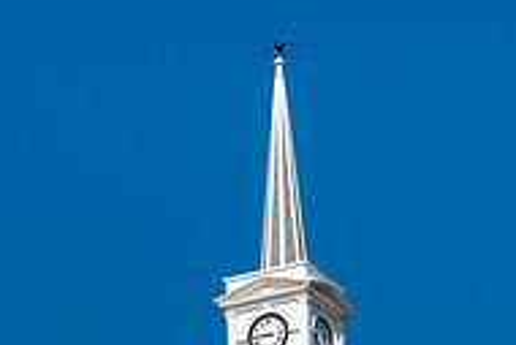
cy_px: 482
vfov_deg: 10.4
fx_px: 1836
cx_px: 106
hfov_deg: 15.9
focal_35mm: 128
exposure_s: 1/500
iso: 100
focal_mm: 40
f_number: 10
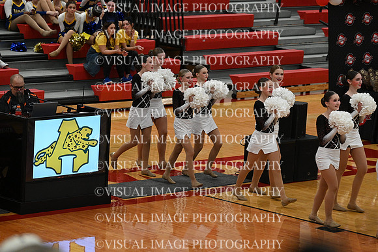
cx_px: 189
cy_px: 126
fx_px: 1785
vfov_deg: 8.1
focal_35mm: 170
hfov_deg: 12.1
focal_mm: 170
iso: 4000
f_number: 4
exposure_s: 1/400
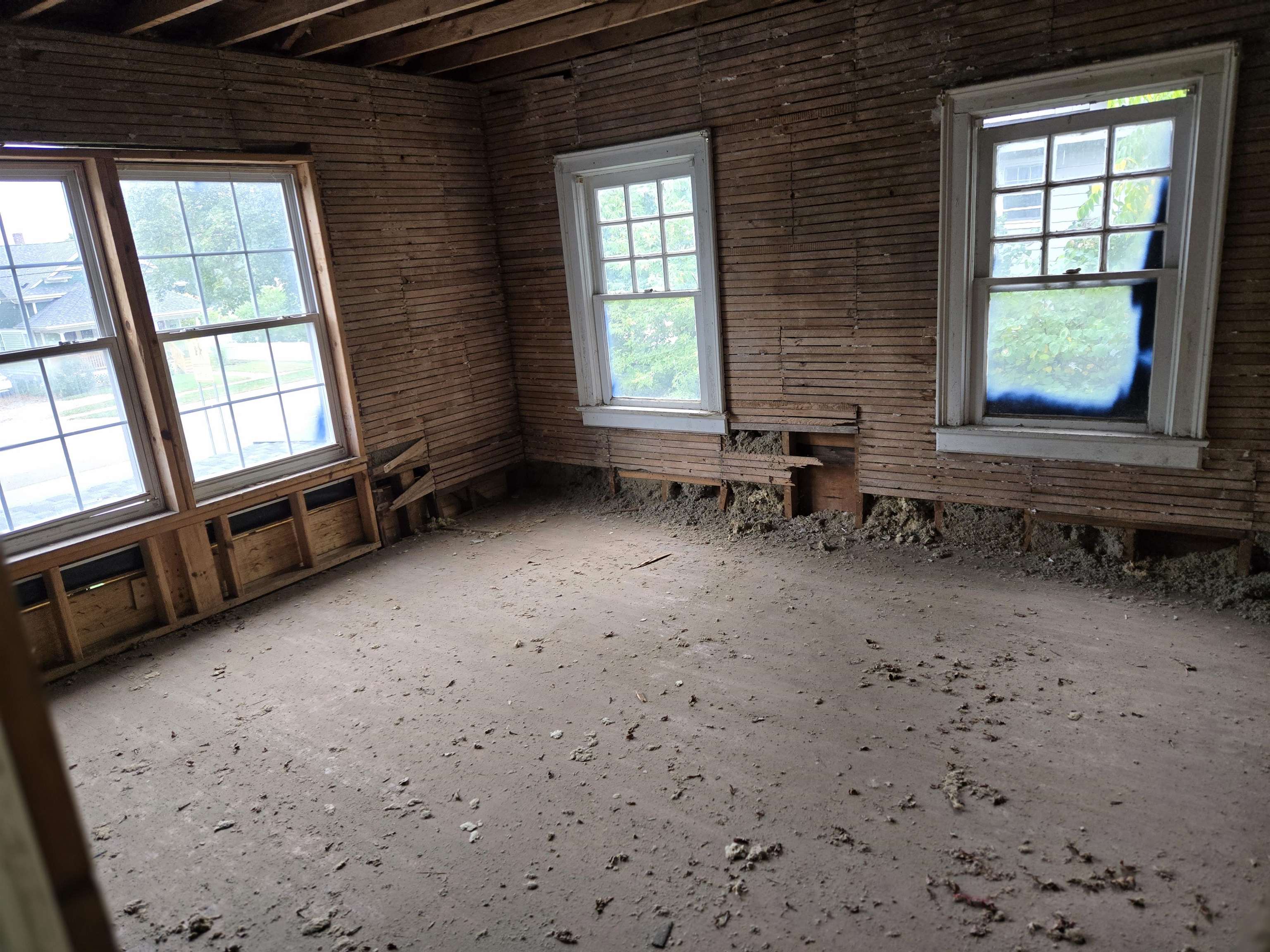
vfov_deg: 58.9
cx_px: 635
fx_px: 844
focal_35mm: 23
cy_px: 476
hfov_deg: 73.9
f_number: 1.8
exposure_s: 1/120
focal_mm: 5.4
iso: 200
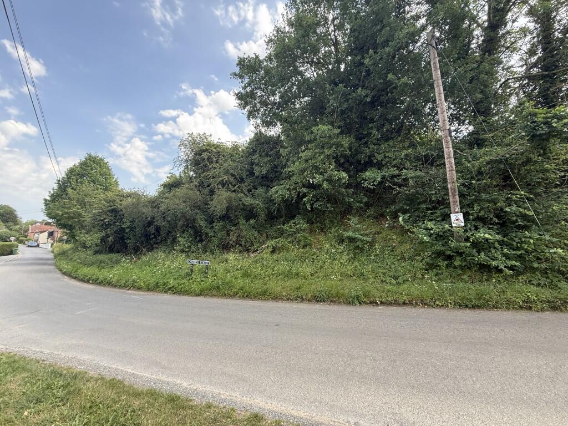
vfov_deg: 85.7
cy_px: 213
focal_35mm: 14
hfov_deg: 102.1
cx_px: 284
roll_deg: -1.9
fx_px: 230
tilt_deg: +5.3
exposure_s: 1/195
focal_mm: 2.22
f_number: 2.2
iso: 50
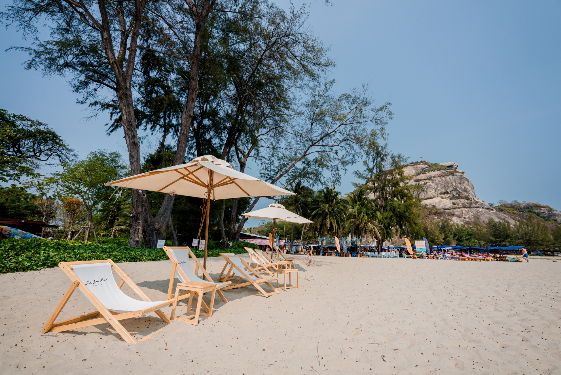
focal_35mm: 14
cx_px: 280
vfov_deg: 81.2
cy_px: 188
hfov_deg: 104.2
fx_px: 218
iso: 160
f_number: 11
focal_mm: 14
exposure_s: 1/500
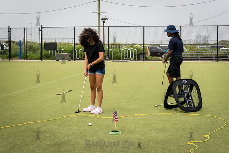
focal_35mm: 60
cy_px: 72
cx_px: 96
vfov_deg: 22.5
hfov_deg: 33.1
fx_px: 385
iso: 200
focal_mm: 52
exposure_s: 1/2000
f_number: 4
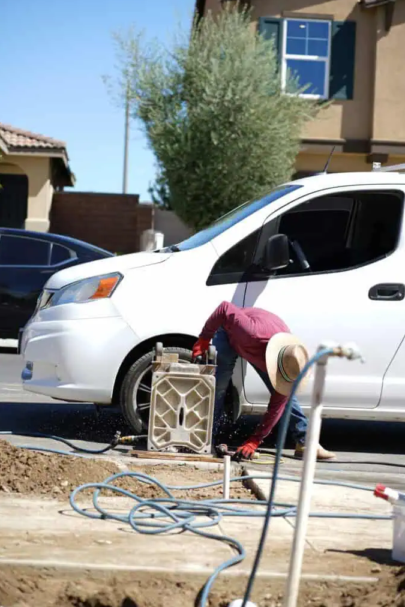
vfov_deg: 23.6
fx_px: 1451
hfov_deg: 15.9
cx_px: 202
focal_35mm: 86
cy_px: 305
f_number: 4
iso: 50
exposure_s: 1/400
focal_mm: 85
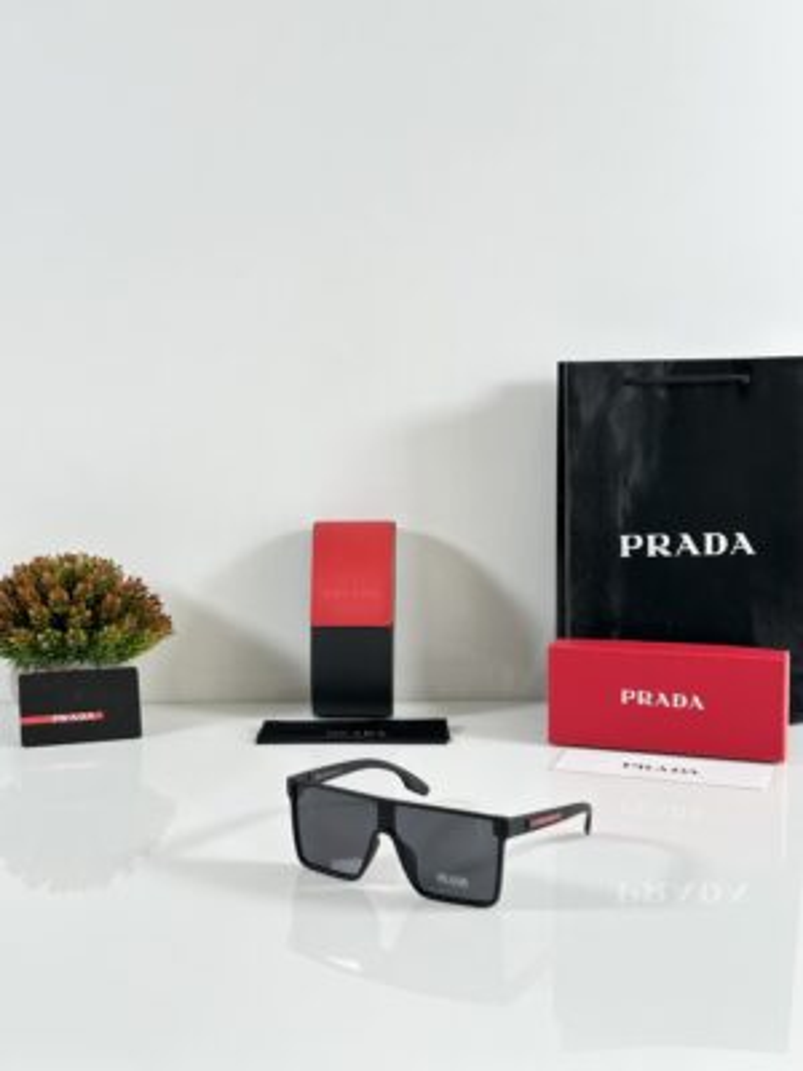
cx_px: 402
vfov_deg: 39.7
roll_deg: -0.5
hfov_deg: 30.3
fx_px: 1485
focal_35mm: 48
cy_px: 536
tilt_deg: -7.8
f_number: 1.78
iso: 80
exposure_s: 1/100
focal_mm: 6.86
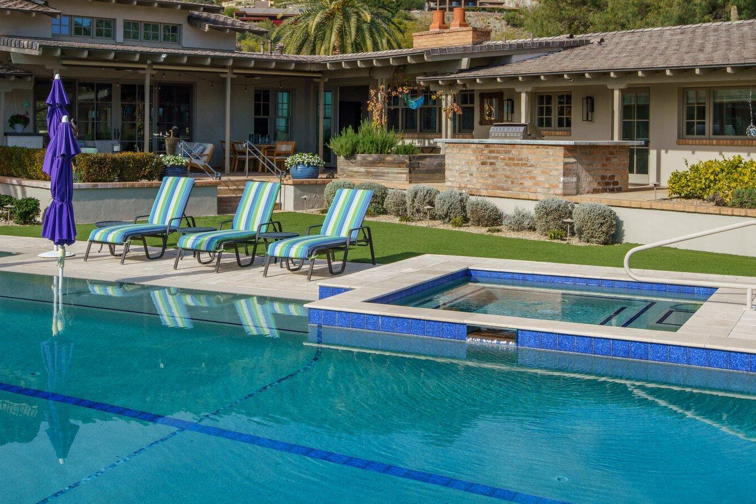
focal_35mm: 47
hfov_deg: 41.9
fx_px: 987
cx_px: 369
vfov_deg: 28.3
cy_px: 139
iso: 400
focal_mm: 31
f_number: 13
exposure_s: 1/350
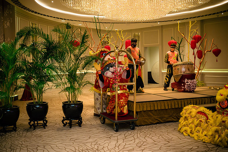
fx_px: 257
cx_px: 114
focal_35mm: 41
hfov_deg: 47.9
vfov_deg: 33.0
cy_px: 76
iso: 1000
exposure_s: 1/160
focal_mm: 19
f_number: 2.8
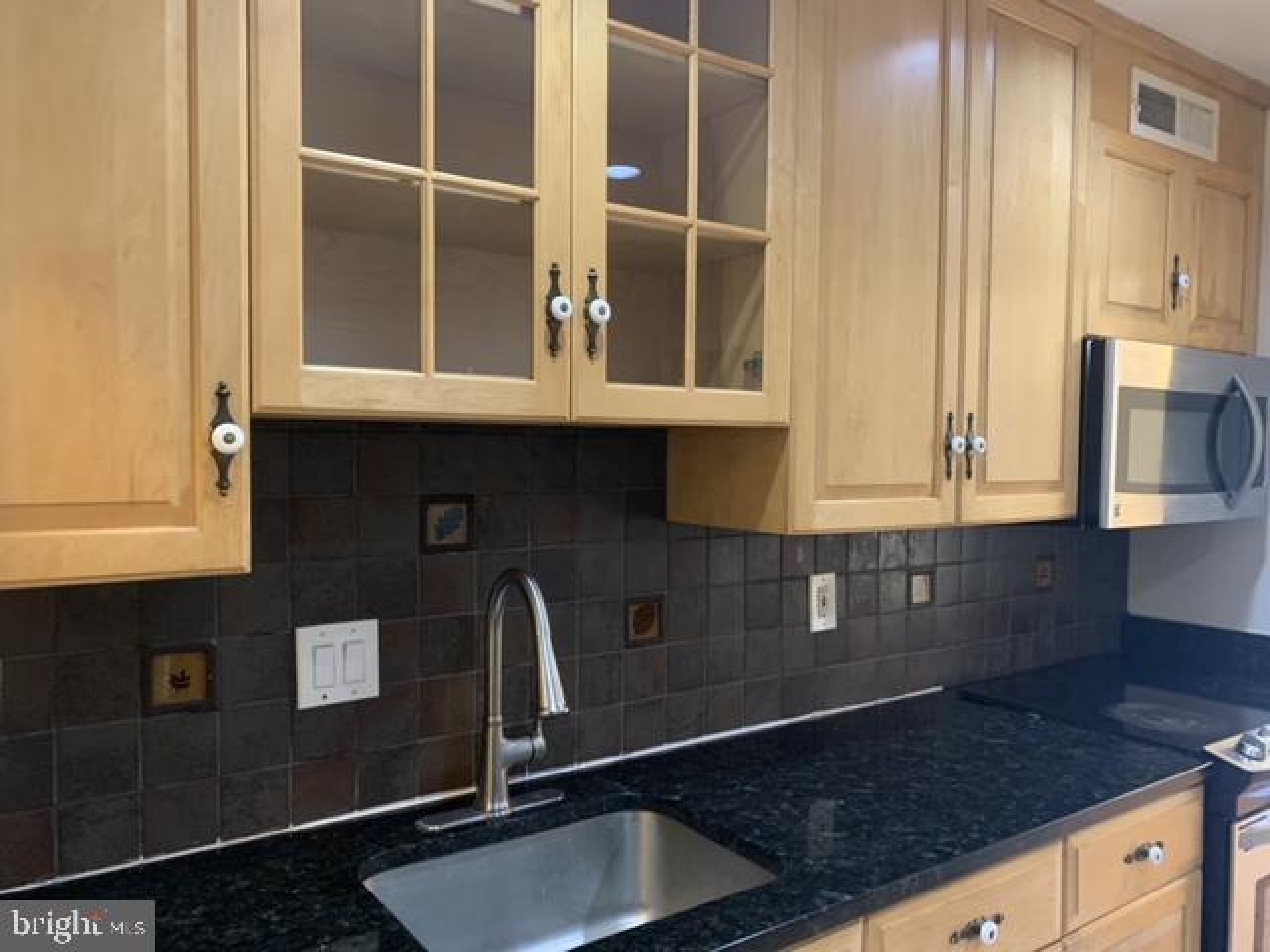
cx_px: 635
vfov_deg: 53.1
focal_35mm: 26
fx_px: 954
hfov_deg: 67.3
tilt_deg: -2.4
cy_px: 476
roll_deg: -1.0
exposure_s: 1/40
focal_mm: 4.25
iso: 400
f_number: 1.8
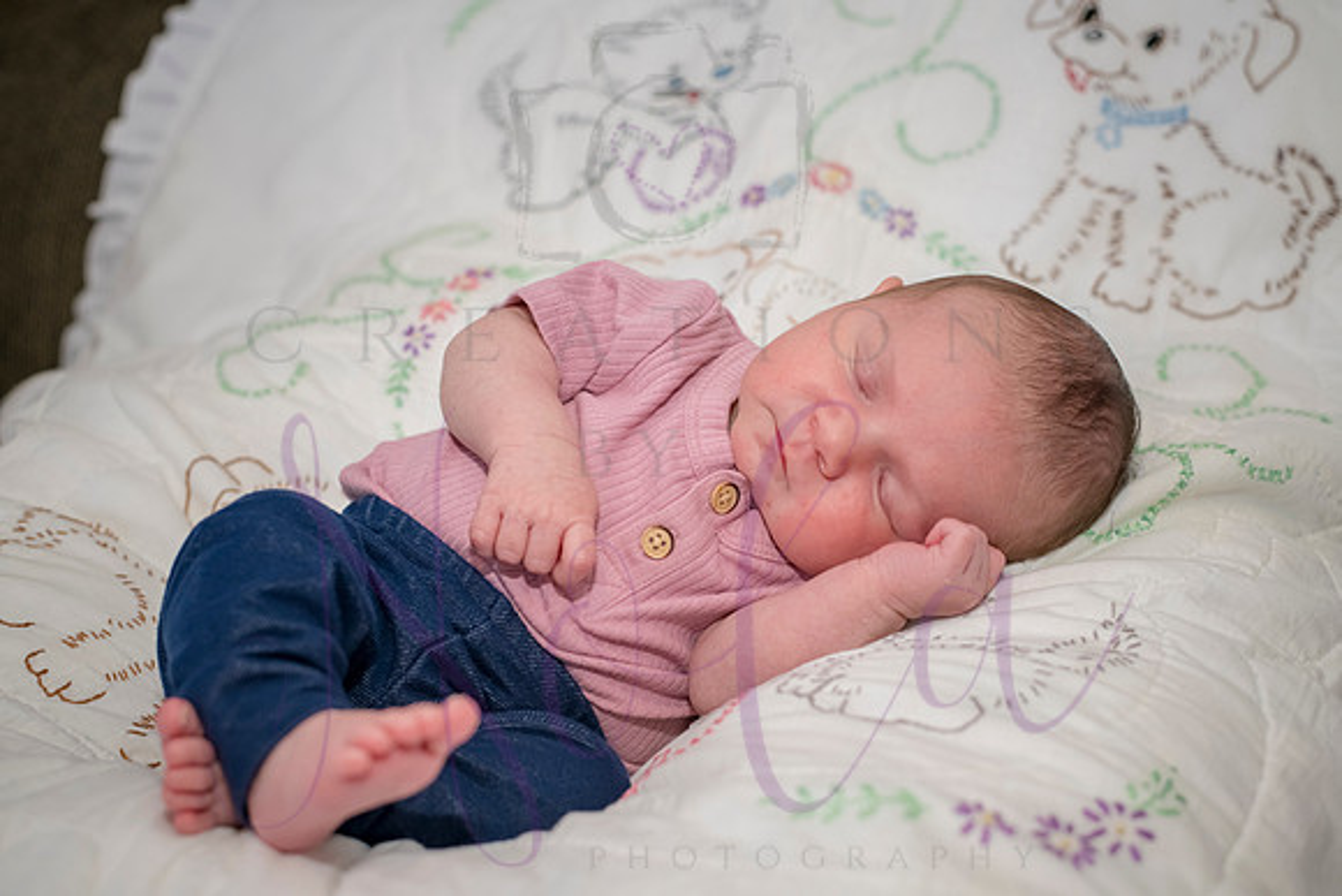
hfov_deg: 39.6
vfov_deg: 27.0
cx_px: 671
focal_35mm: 50
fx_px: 1864
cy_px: 448
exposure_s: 1/160
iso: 800
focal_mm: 50
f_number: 4
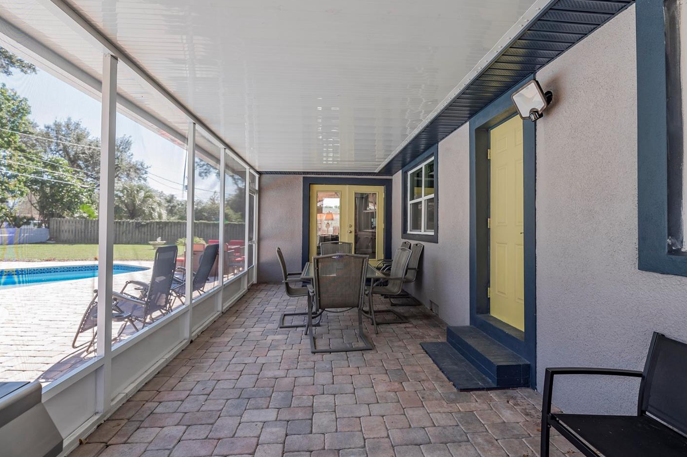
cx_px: 351
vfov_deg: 73.6
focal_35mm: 16
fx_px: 305
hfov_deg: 96.8
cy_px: 239
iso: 100
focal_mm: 14
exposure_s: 1/100
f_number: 5
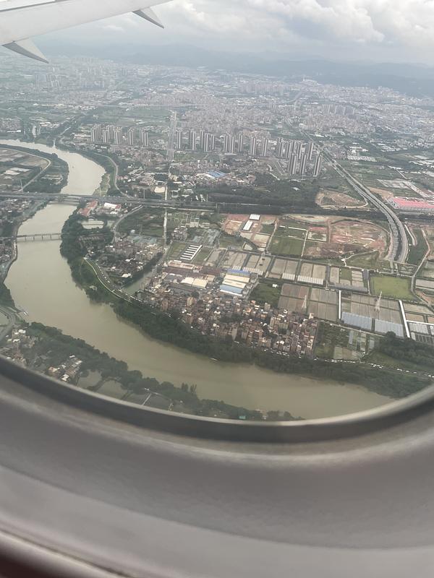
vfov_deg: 67.3
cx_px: 217
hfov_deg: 53.1
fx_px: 435
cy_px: 289
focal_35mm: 26
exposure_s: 1/188
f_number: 1.6
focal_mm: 4.2
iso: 32
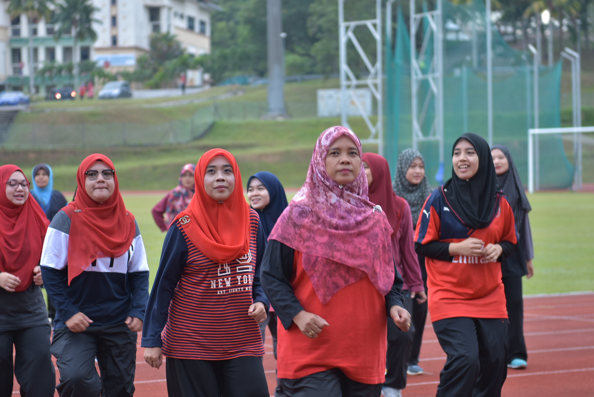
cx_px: 297
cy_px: 198
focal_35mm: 105
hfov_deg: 19.4
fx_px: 1734
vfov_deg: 13.1
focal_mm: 70
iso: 100
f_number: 2.8
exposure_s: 1/200
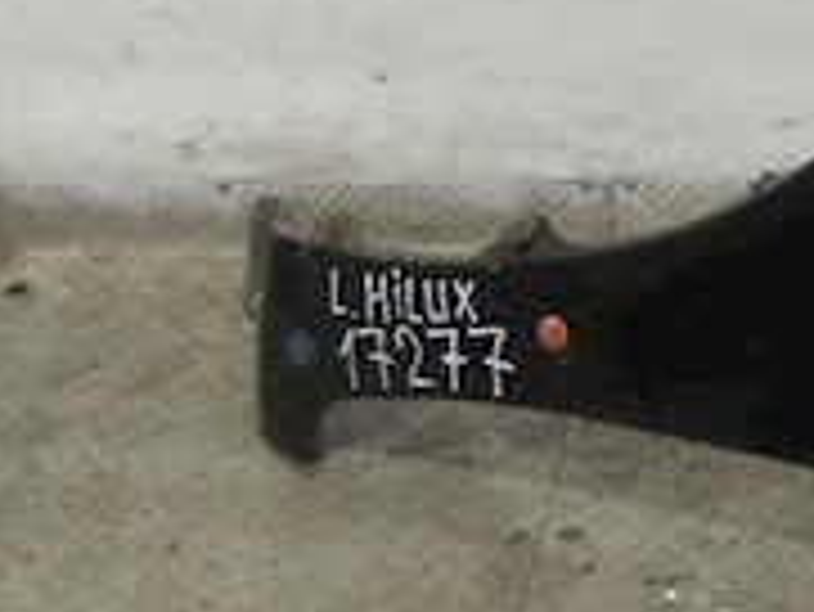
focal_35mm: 145
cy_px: -320
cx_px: 1142
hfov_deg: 13.0
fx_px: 3412
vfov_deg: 9.9
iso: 160
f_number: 3.1
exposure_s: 1/30
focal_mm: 6.72
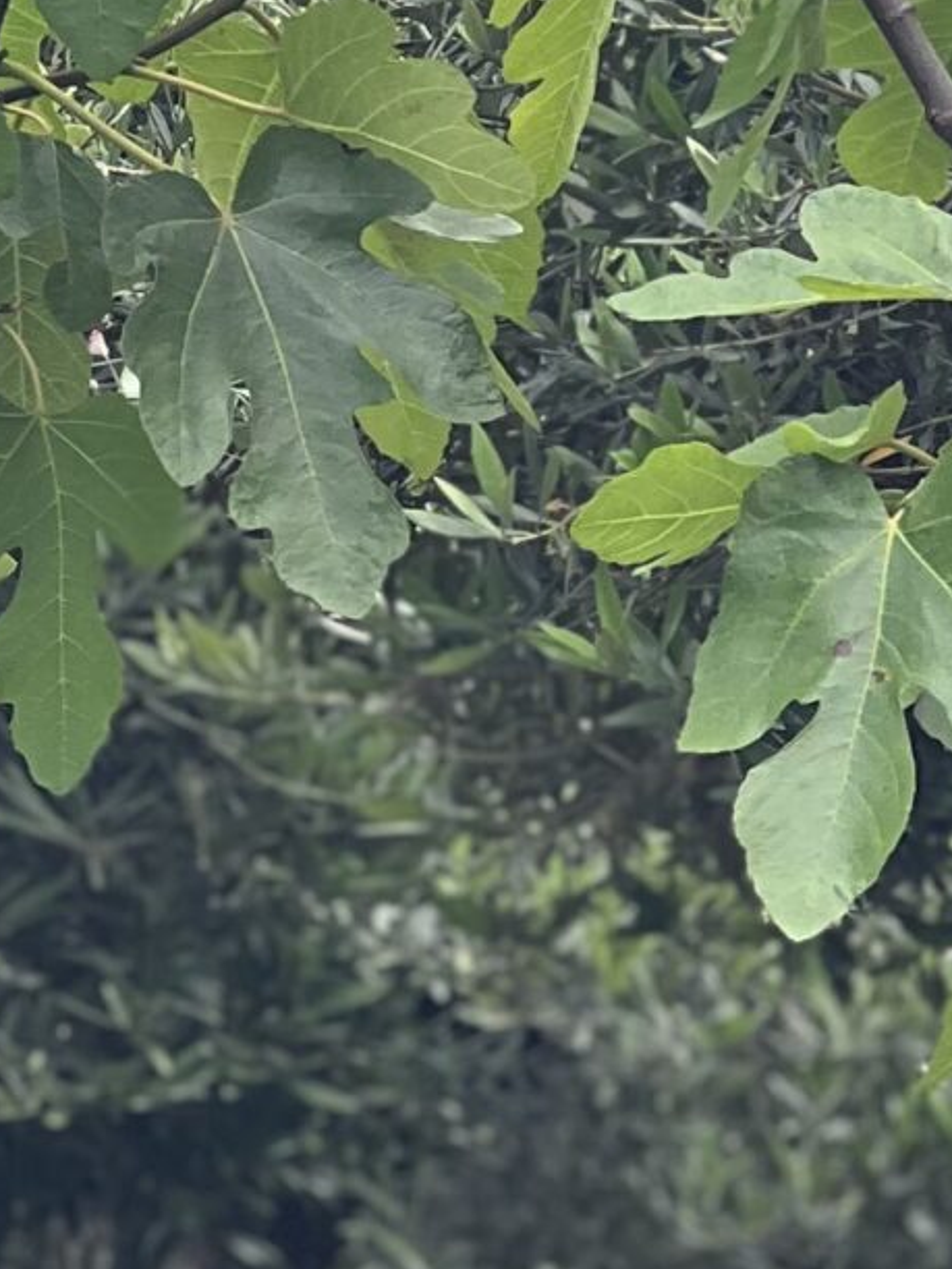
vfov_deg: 6.2
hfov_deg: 4.6
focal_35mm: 322
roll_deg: +1.6
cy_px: 415
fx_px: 11807
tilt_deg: +4.8
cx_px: 172
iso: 25
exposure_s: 1/121
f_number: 2.8
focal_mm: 9
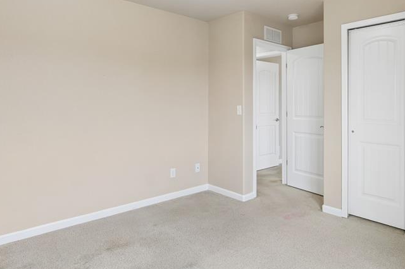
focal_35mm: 24
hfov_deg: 73.6
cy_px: 99
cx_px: 220
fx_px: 270
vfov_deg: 52.4
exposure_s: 1/6
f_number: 8
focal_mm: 10
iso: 800
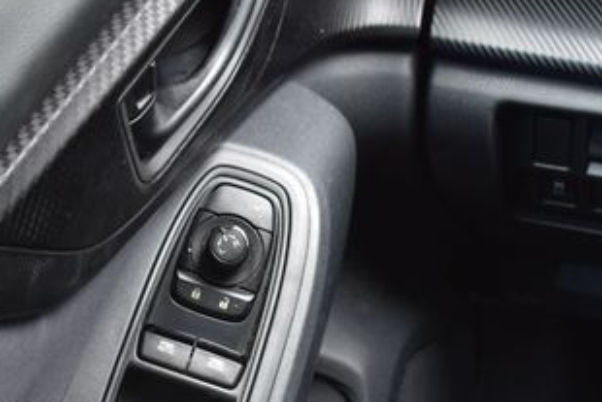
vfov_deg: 10.5
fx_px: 2175
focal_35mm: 130
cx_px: 313
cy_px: 363
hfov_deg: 15.8
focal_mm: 42
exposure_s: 1/30
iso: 400
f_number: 7.1
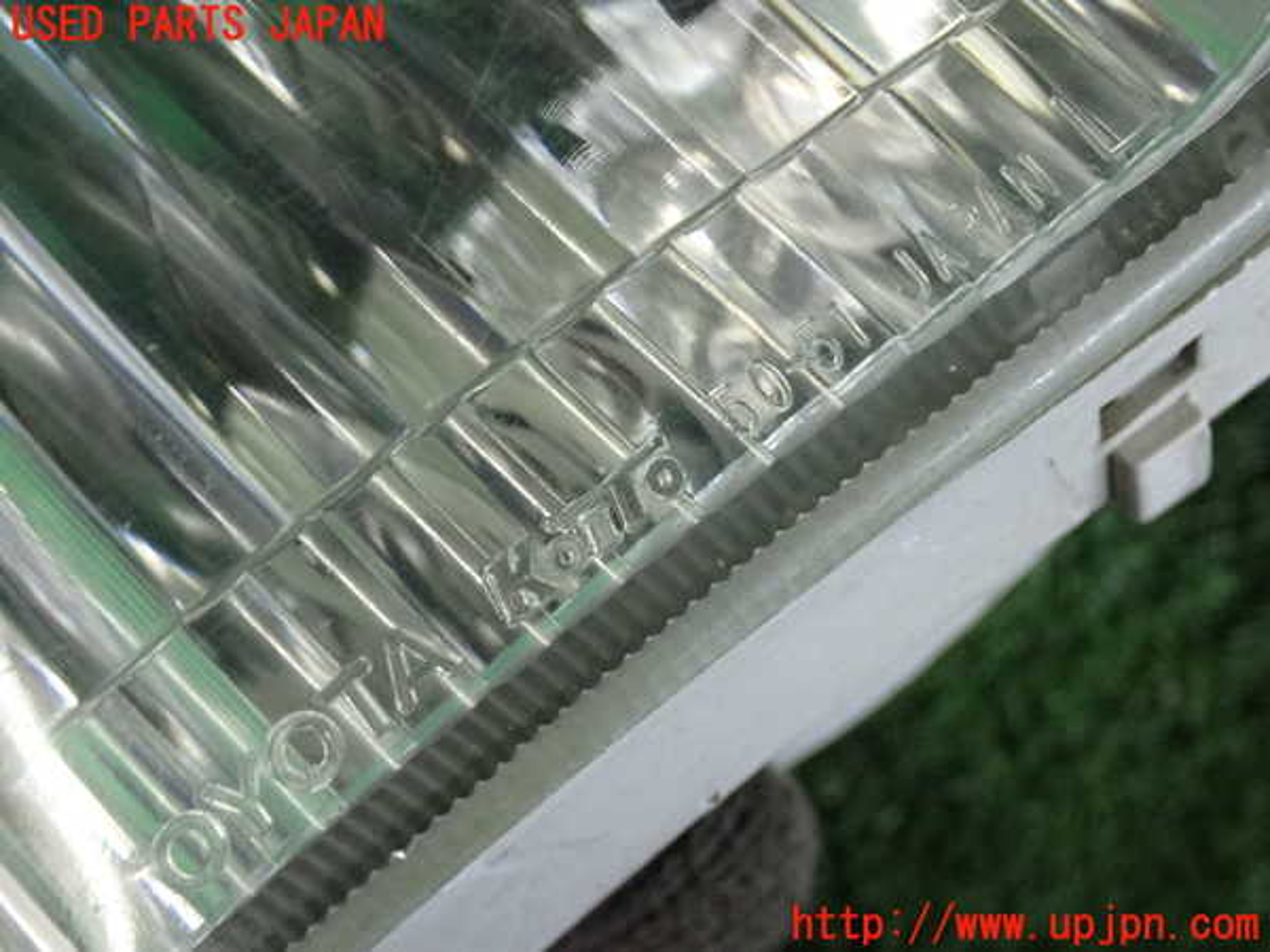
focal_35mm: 62
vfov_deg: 23.7
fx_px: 2275
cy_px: 476
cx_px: 635
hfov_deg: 31.2
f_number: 3.6
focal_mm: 11.09
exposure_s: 1/125
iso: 1250
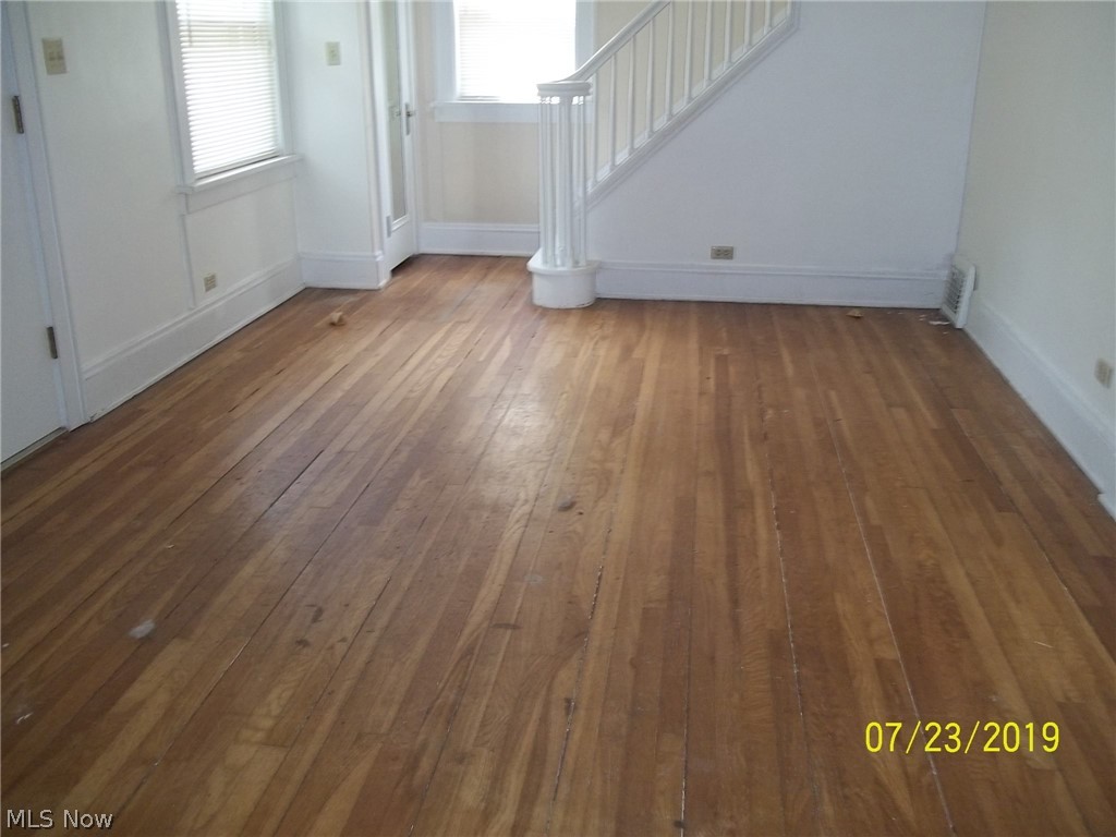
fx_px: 1032
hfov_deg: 56.8
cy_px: 418
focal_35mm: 32
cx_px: 558
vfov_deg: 44.2
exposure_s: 1/30
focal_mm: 5.7
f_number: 2.9
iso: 160
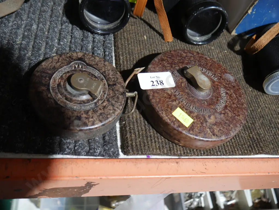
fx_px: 242
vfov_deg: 46.8
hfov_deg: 60.0
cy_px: 105
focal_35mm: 30
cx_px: 140
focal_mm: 15
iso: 1000
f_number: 3.6
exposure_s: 1/60
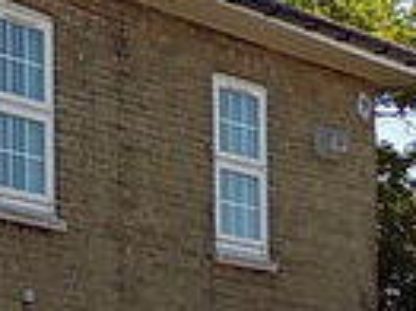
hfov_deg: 10.3
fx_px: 2185
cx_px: -299
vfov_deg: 8.1
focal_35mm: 182
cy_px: 335
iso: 80
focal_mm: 6.1
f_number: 3.4
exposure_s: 1/500
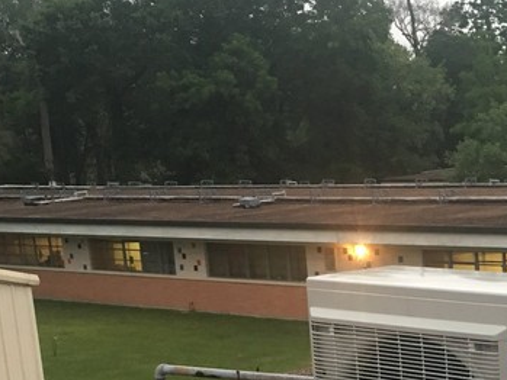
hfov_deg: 21.7
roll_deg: +3.4
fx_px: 1245
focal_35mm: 85
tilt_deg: -12.9
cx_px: 565
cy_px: 473
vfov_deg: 16.6
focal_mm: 4.15
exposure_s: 1/15
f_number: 2.2
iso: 64
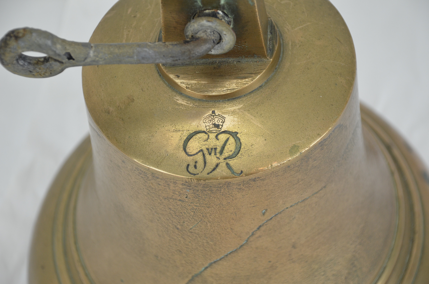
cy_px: 142
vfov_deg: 11.4
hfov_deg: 17.1
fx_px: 1427
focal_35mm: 120
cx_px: 214
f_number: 5.6
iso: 800
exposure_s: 1/160
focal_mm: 80
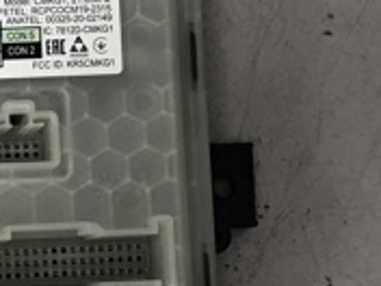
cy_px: 225
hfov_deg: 17.6
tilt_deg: -87.9
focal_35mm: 102
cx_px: -160
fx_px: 1123
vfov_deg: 14.4
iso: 40
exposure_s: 1/33
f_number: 1.8
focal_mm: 4
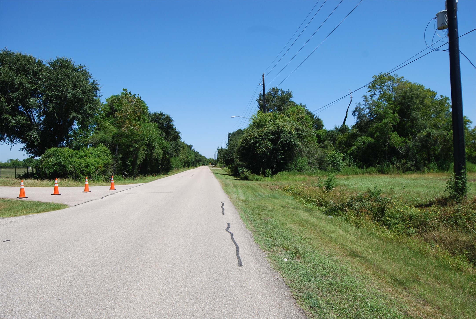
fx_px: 318
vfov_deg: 53.3
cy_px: 160
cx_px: 238
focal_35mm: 24
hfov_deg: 73.6
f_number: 7.1
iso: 100
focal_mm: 16
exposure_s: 1/200
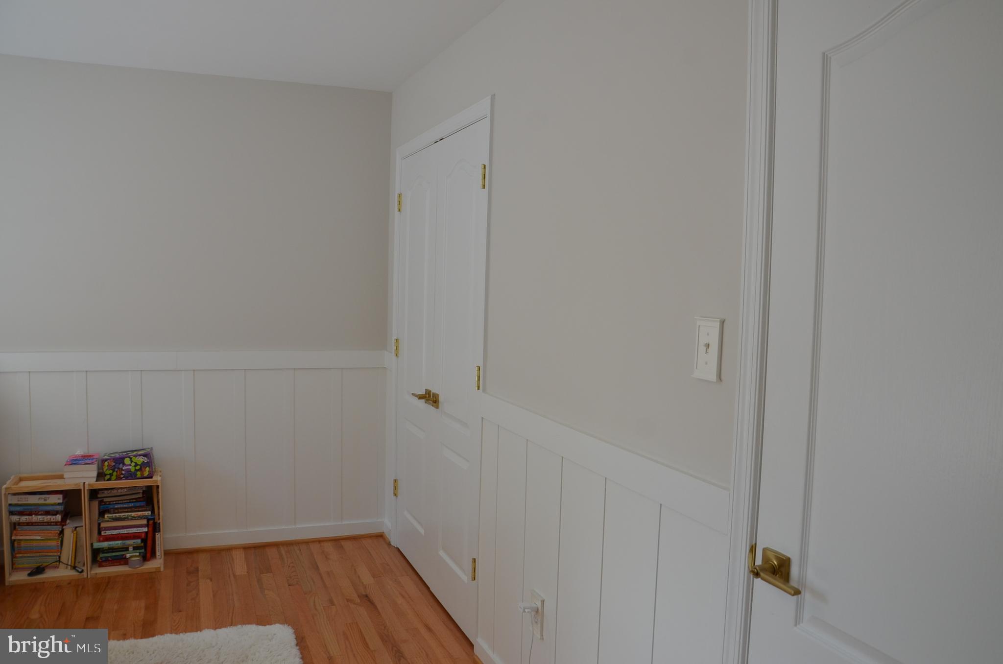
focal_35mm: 27
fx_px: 751
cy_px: 332
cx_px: 502
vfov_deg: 47.7
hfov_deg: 67.5
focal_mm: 18
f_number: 5.6
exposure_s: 1/125
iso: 320
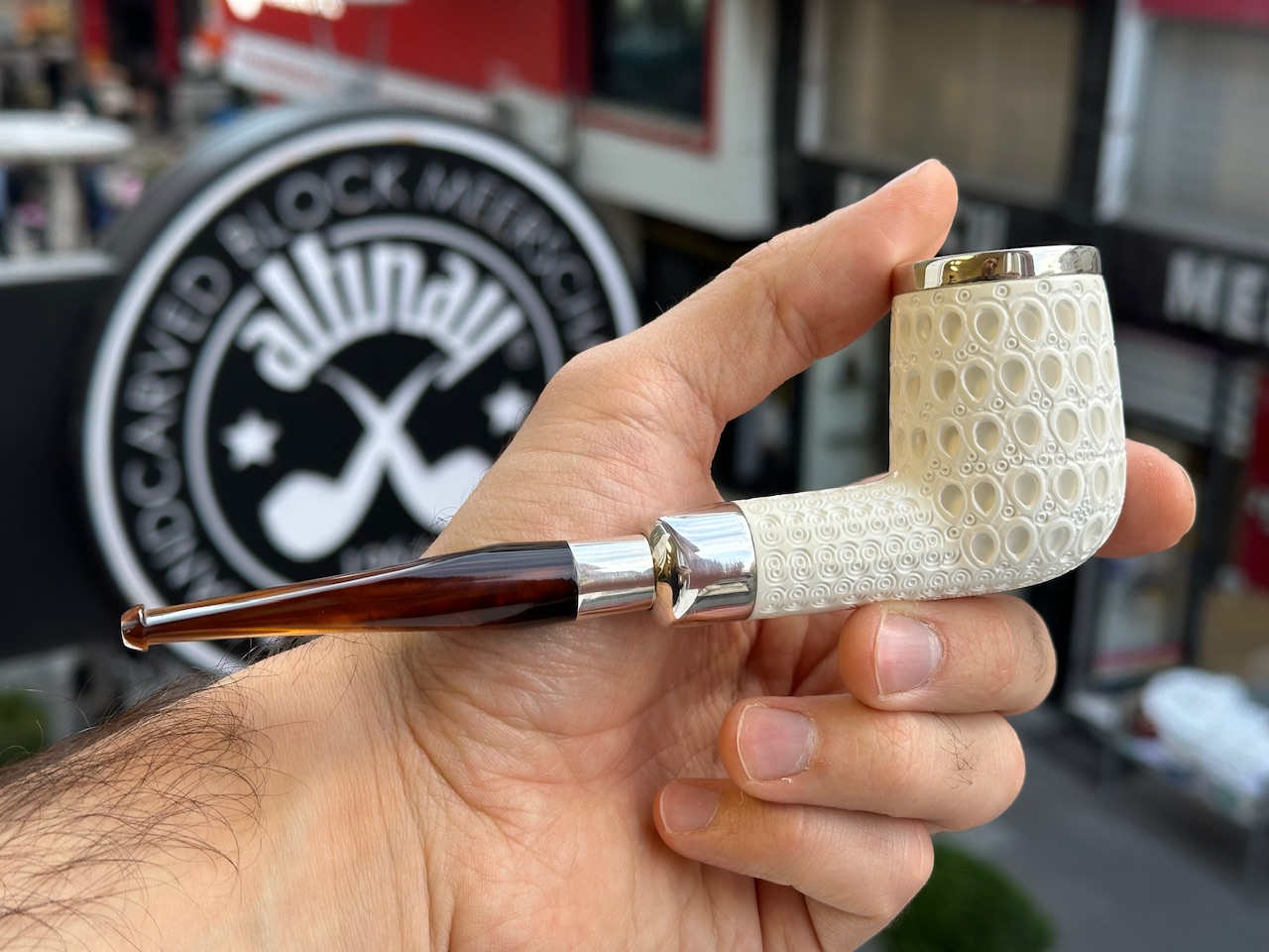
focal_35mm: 48
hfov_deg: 39.7
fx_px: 1760
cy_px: 476
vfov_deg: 30.3
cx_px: 634
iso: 50
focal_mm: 6.86
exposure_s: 1/149
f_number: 1.78
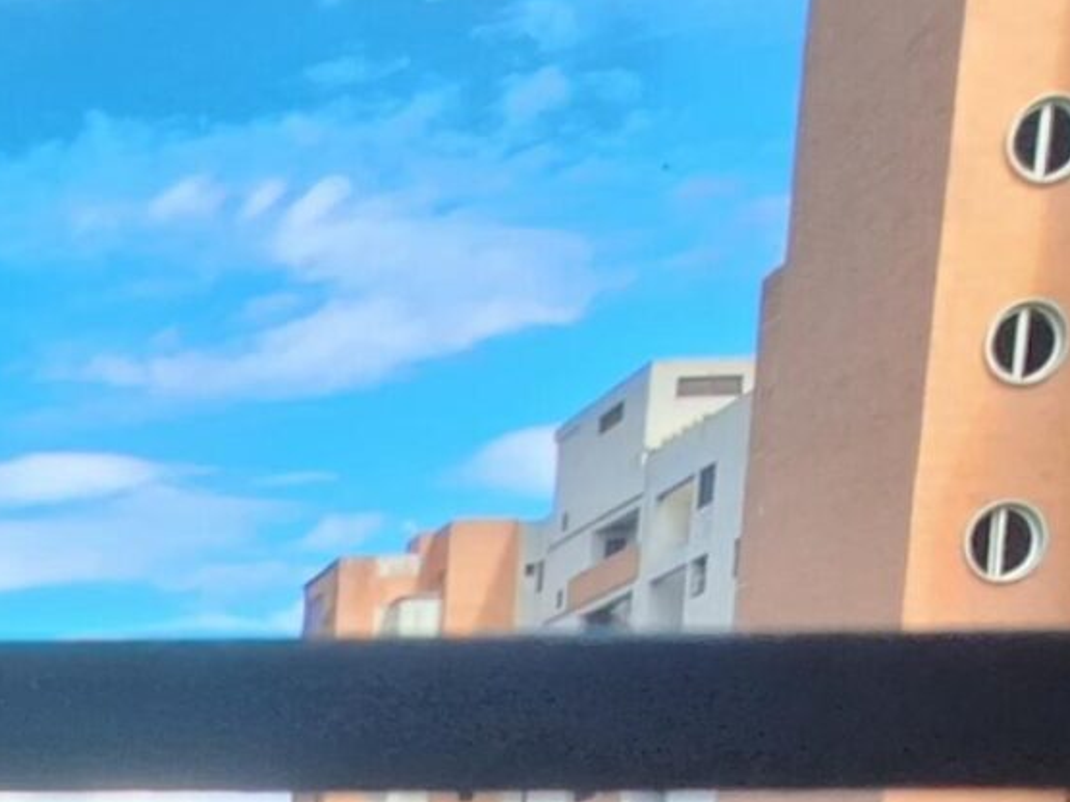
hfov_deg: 26.3
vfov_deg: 19.7
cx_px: -391
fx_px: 1854
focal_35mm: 60
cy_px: 1340
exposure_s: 1/475
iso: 40
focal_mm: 1.74
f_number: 2.2
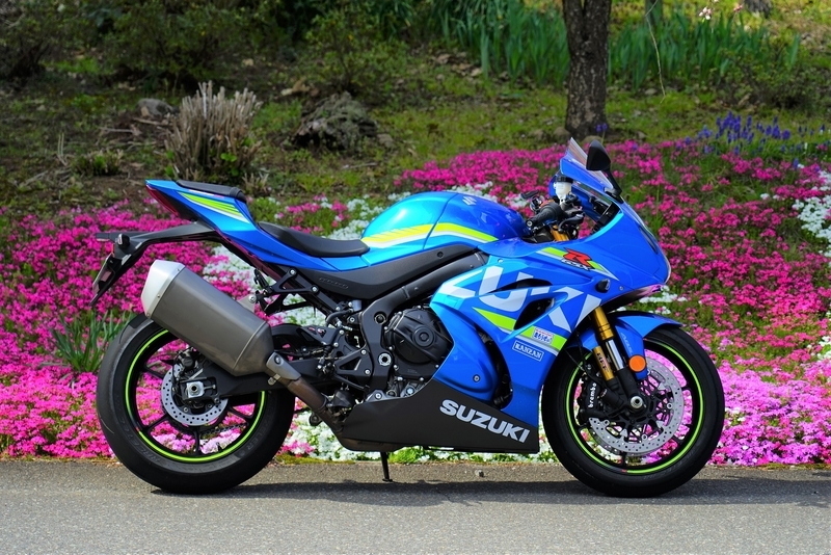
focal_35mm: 105
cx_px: 416
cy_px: 278
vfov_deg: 13.1
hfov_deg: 19.4
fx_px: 2424
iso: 100
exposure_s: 1/125
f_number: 4.5
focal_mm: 105
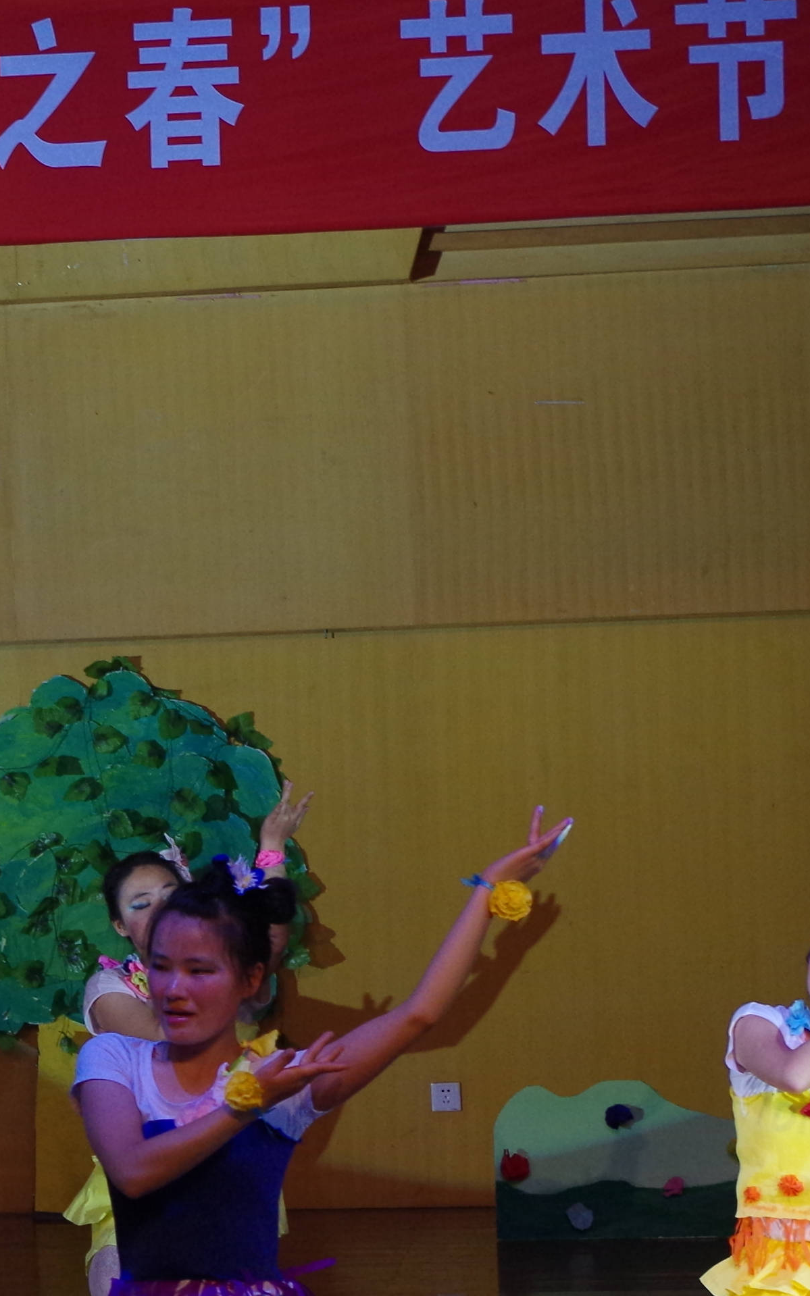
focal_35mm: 128
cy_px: 810
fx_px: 4522
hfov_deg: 10.0
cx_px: -293
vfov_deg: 16.3
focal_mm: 32.5
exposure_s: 1/200
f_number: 4.5
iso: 800
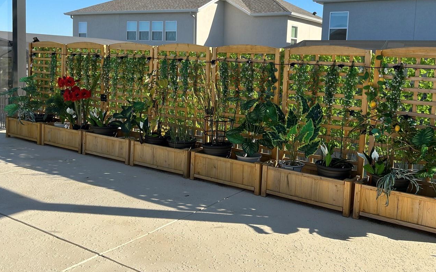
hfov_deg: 55.2
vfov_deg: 36.0
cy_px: 95
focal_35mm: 35
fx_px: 416
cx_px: 246
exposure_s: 1/1621
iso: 50
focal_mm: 5.7
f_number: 1.5
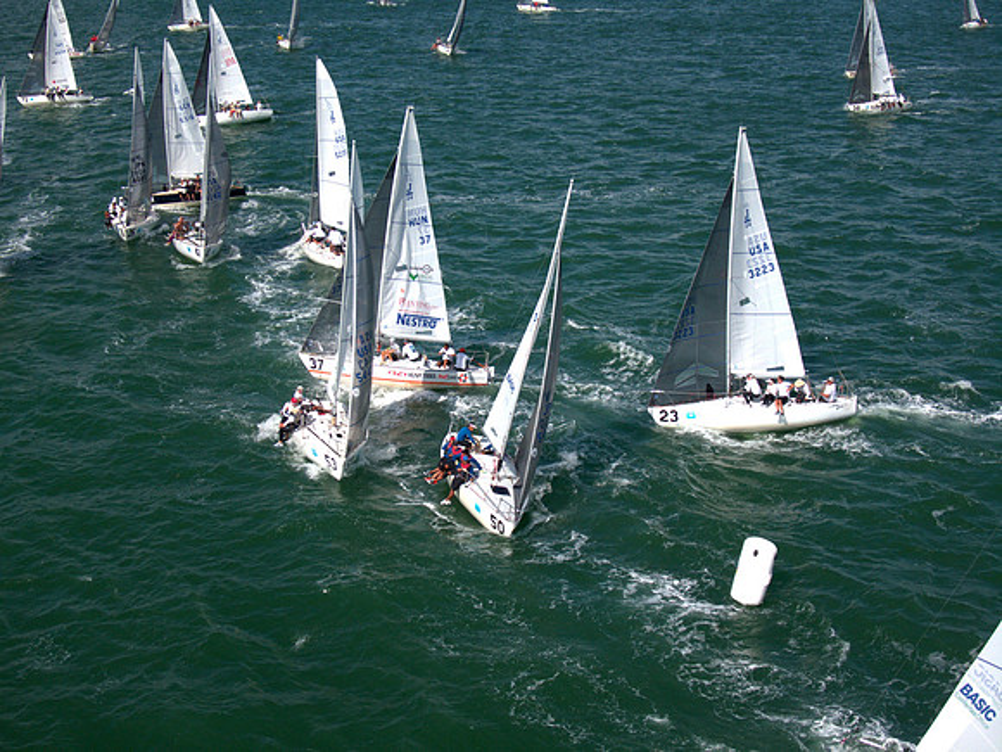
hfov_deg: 39.7
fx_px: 1389
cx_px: 501
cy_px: 376
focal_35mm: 48
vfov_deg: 30.3
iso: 100
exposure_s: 1/1600
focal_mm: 8.6
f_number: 3.8
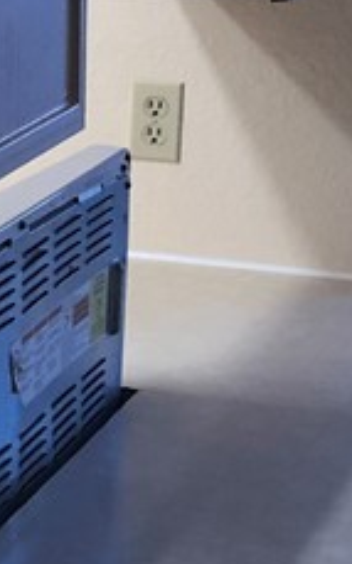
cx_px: -512
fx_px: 2043
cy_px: 187
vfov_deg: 15.7
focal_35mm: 133
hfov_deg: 8.9
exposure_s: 1/30
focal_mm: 3.99
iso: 25
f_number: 1.8
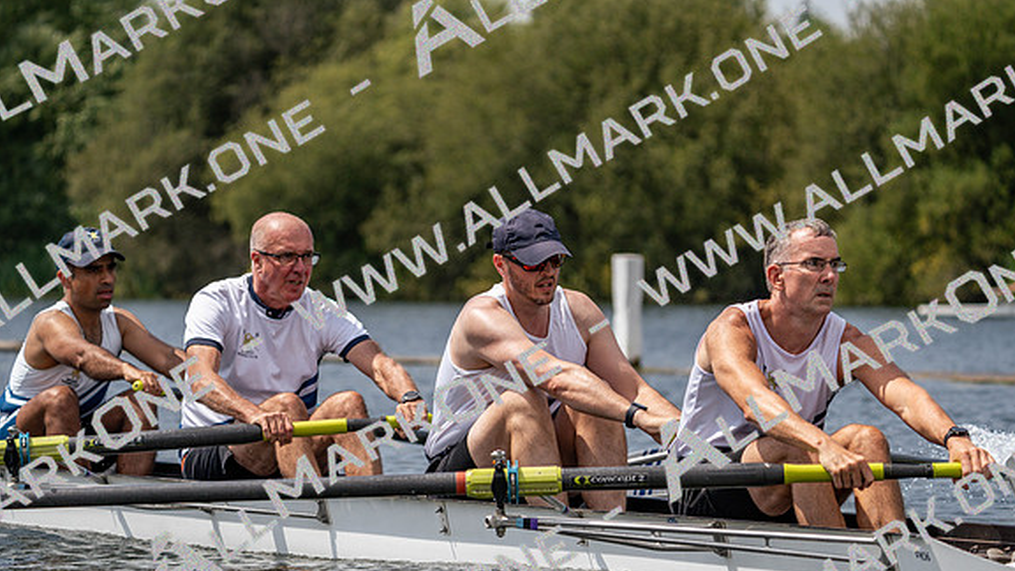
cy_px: 336
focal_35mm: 211
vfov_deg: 5.8
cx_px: 509
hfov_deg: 10.2
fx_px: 5679
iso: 160
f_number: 5.6
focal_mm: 200
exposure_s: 1/1600
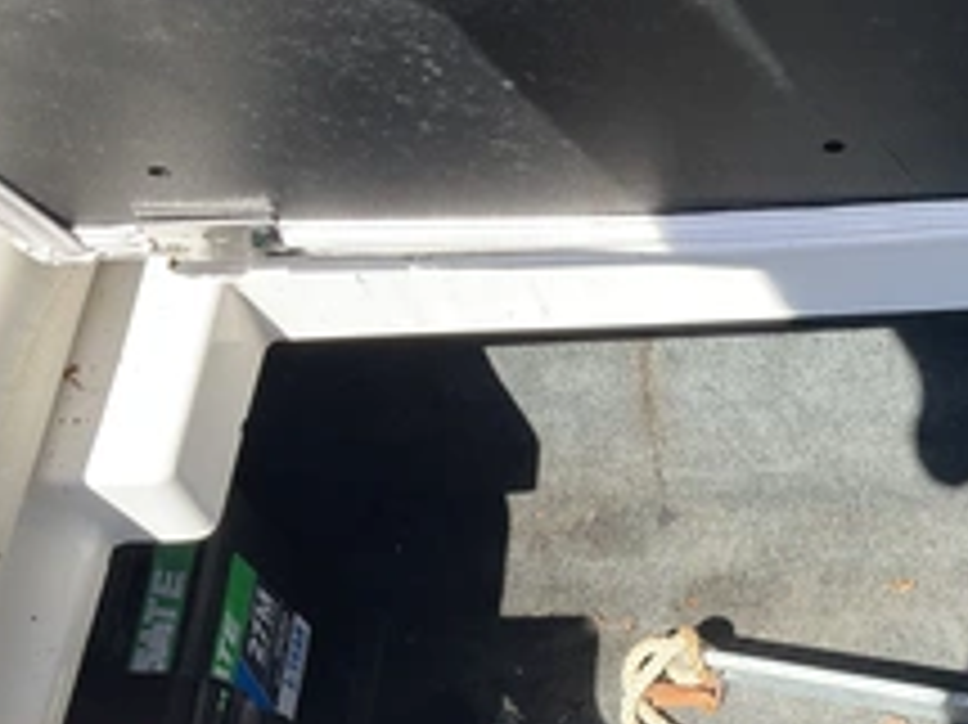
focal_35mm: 54
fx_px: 1509
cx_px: 734
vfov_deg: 26.4
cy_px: 598
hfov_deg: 34.8
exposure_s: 1/869
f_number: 1.8
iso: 25
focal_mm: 3
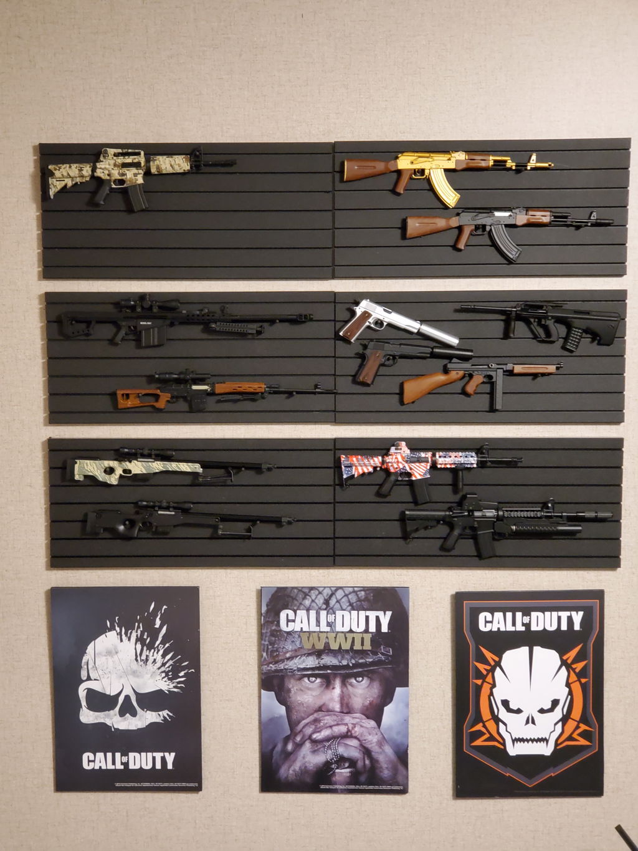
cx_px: 319
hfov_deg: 28.0
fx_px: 1278
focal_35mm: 52
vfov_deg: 36.8
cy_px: 426
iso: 1000
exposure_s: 1/15
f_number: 2.4
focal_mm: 6
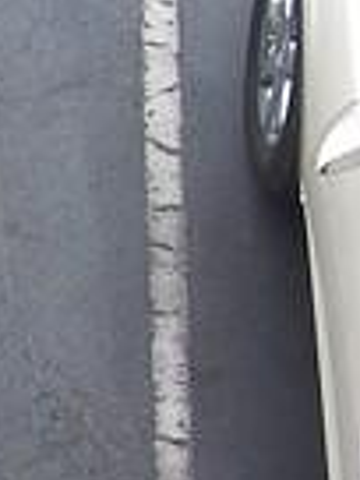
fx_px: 2482
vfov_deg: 11.0
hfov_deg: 7.8
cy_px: 445
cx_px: -420
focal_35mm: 179
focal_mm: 6.3
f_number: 2.8
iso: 80
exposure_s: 1/250
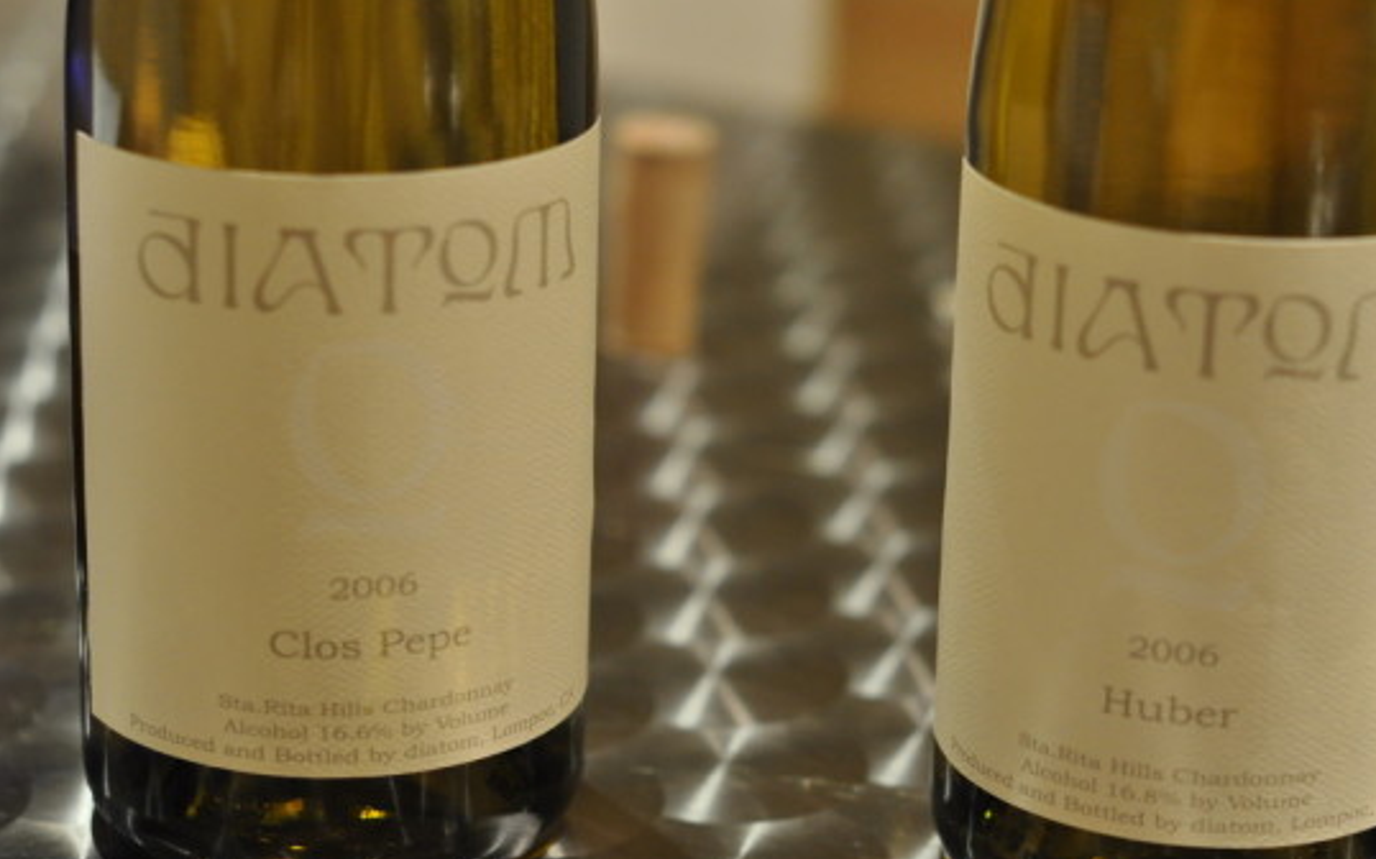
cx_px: 747
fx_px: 3299
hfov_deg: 23.6
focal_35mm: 88
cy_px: 523
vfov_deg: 14.8
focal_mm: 50
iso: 1000
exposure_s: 1/30
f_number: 2.8
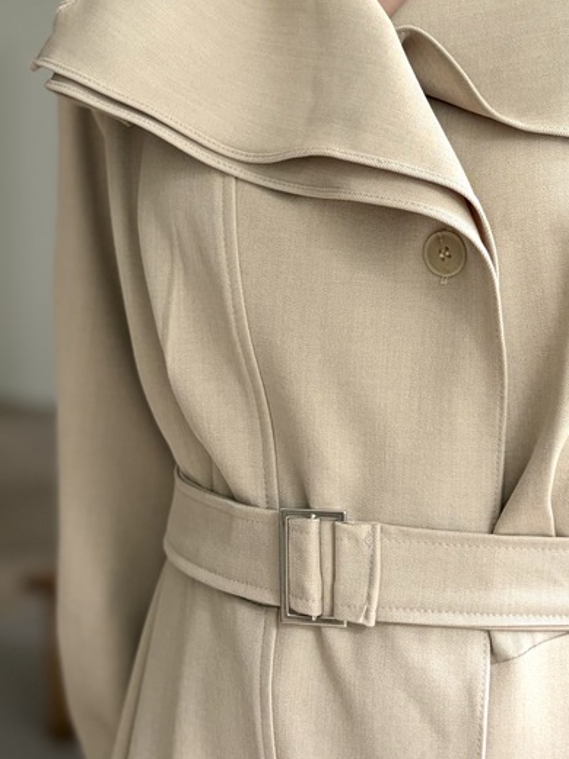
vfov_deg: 38.2
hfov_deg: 28.3
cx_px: 481
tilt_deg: -3.7
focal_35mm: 50
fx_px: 1096
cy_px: 359
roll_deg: -0.4
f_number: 1.6
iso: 125
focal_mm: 5.96
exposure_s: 1/110
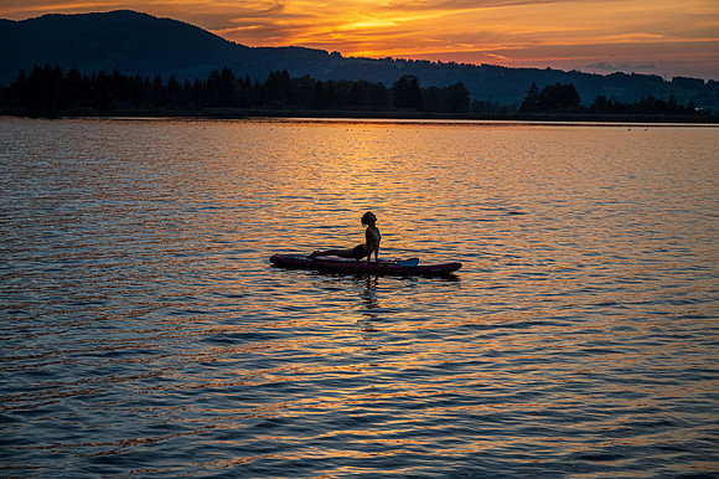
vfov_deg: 20.0
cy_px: 240
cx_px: 360
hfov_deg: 29.7
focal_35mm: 68
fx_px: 1357
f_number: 4
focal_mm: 68
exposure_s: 1/5000
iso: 1000
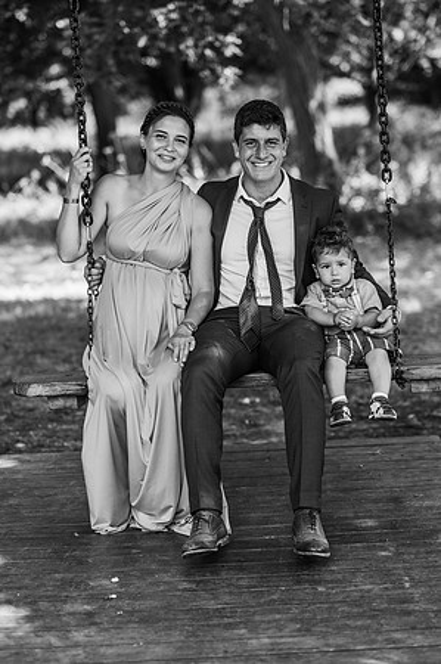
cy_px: 332
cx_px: 220
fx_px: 1565
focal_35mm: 85
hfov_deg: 16.0
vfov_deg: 23.9
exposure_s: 1/500
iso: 100
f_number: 2.5
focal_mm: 85
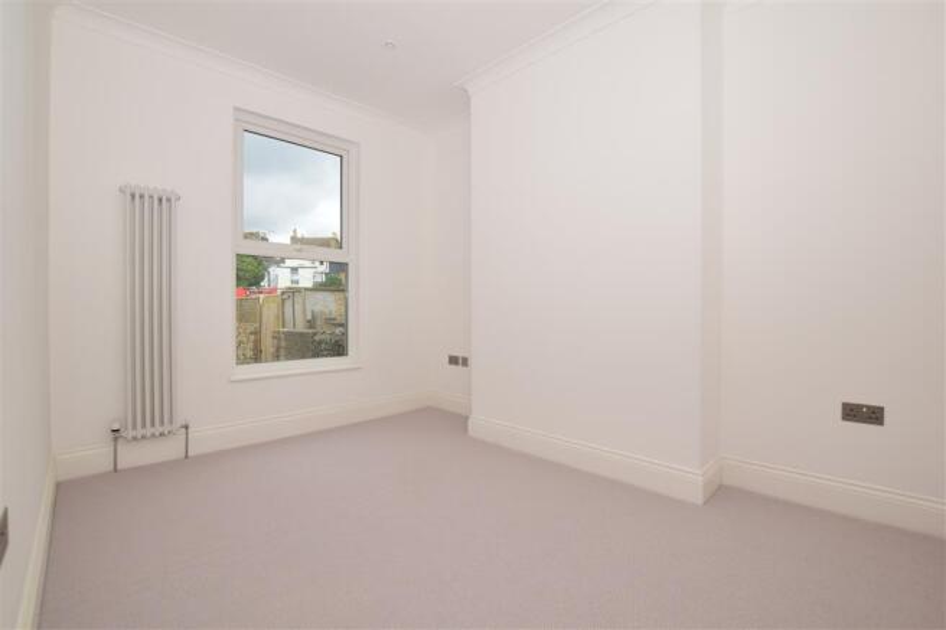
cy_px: 315
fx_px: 394
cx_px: 473
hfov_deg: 100.4
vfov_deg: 77.3
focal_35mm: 15
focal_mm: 10
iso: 250
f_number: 8
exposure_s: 1/200
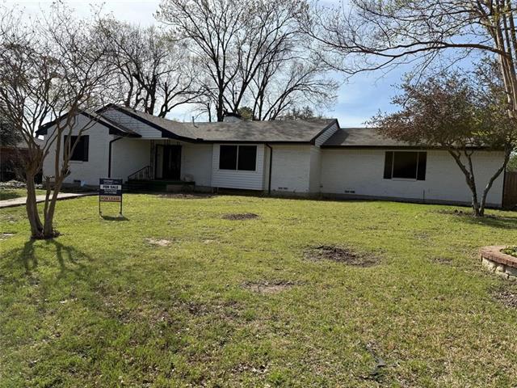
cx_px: 258
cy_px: 194
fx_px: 358
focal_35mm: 24
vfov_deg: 56.8
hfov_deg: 71.6
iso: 80
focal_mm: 6.76
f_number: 1.78
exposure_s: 1/4975
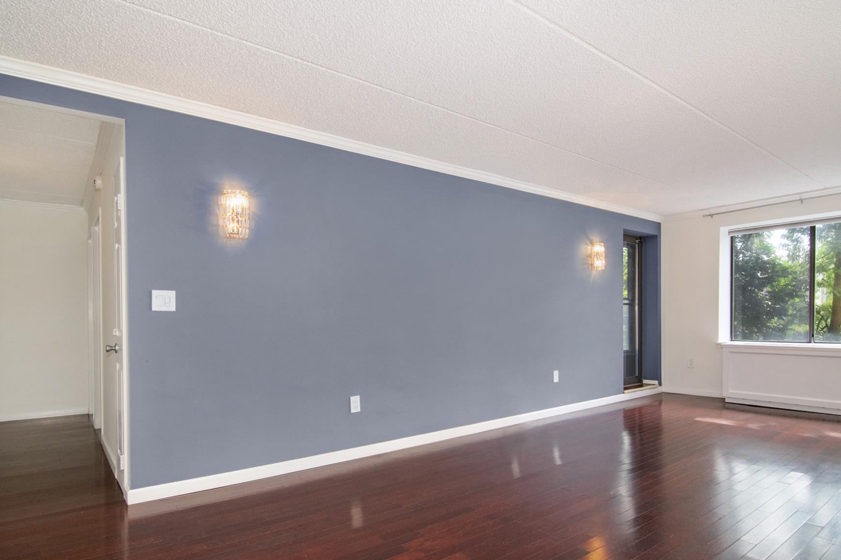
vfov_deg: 62.6
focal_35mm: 20
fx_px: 458
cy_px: 327
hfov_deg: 85.1
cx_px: 443
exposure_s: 1/60
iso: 640
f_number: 11
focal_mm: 11
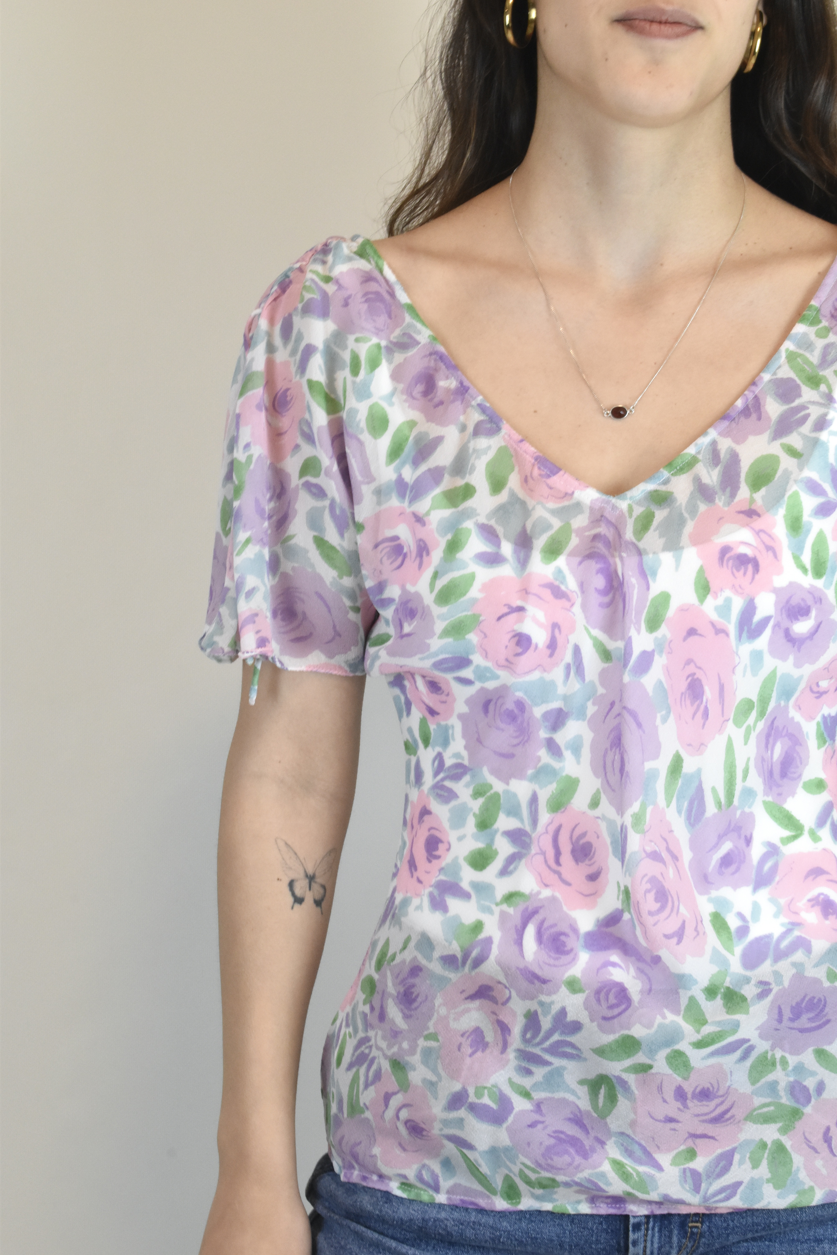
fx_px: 2877
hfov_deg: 16.6
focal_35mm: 82
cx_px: 418
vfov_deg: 24.6
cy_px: 628
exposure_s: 1/40
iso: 1600
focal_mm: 55
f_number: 18
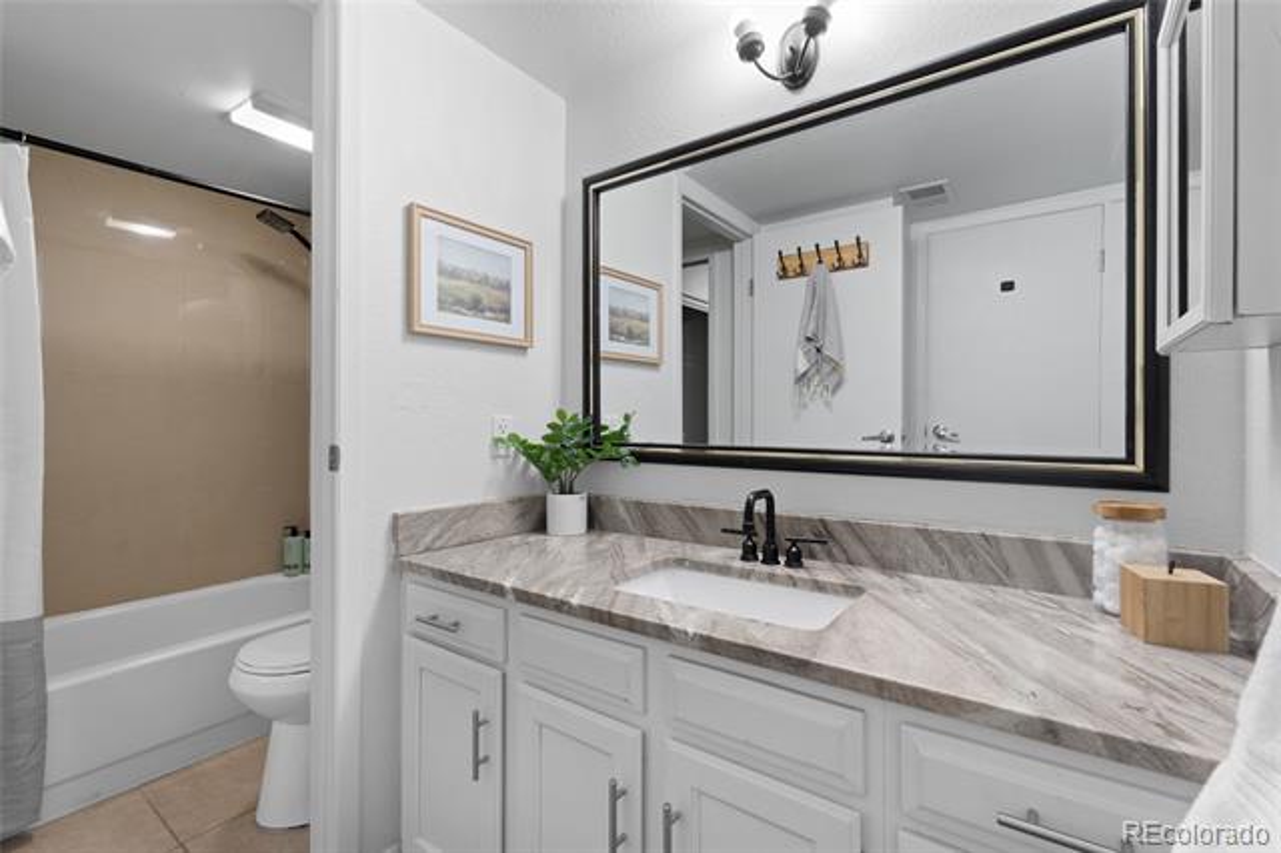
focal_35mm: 16
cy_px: 426
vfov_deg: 72.0
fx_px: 587
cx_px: 640
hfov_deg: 95.0
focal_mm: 16.5
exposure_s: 1/2
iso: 160
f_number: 8
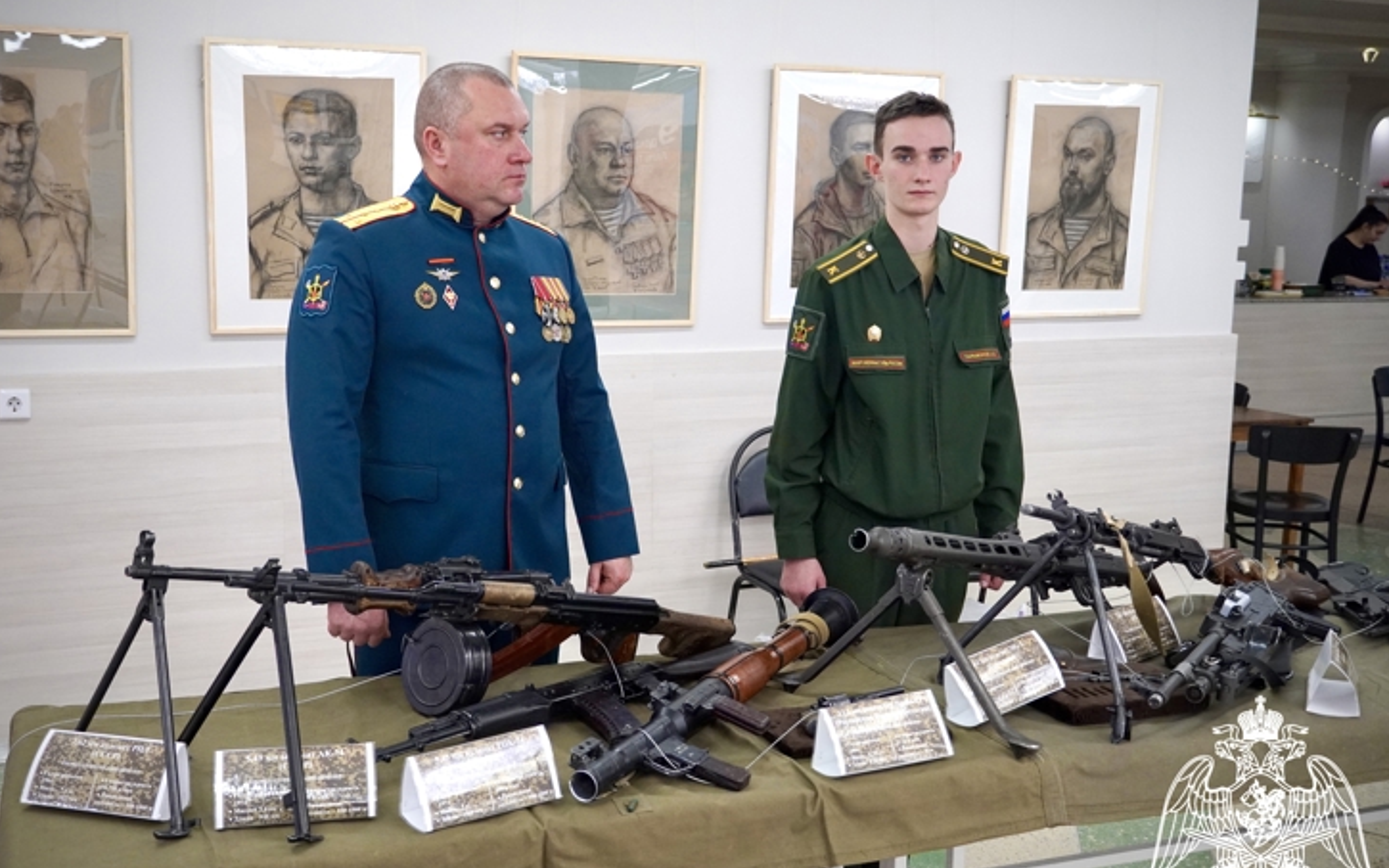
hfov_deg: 49.8
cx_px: 674
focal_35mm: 40
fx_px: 1496
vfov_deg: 32.3
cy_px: 450
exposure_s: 1/160
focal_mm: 25
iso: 1250
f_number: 4
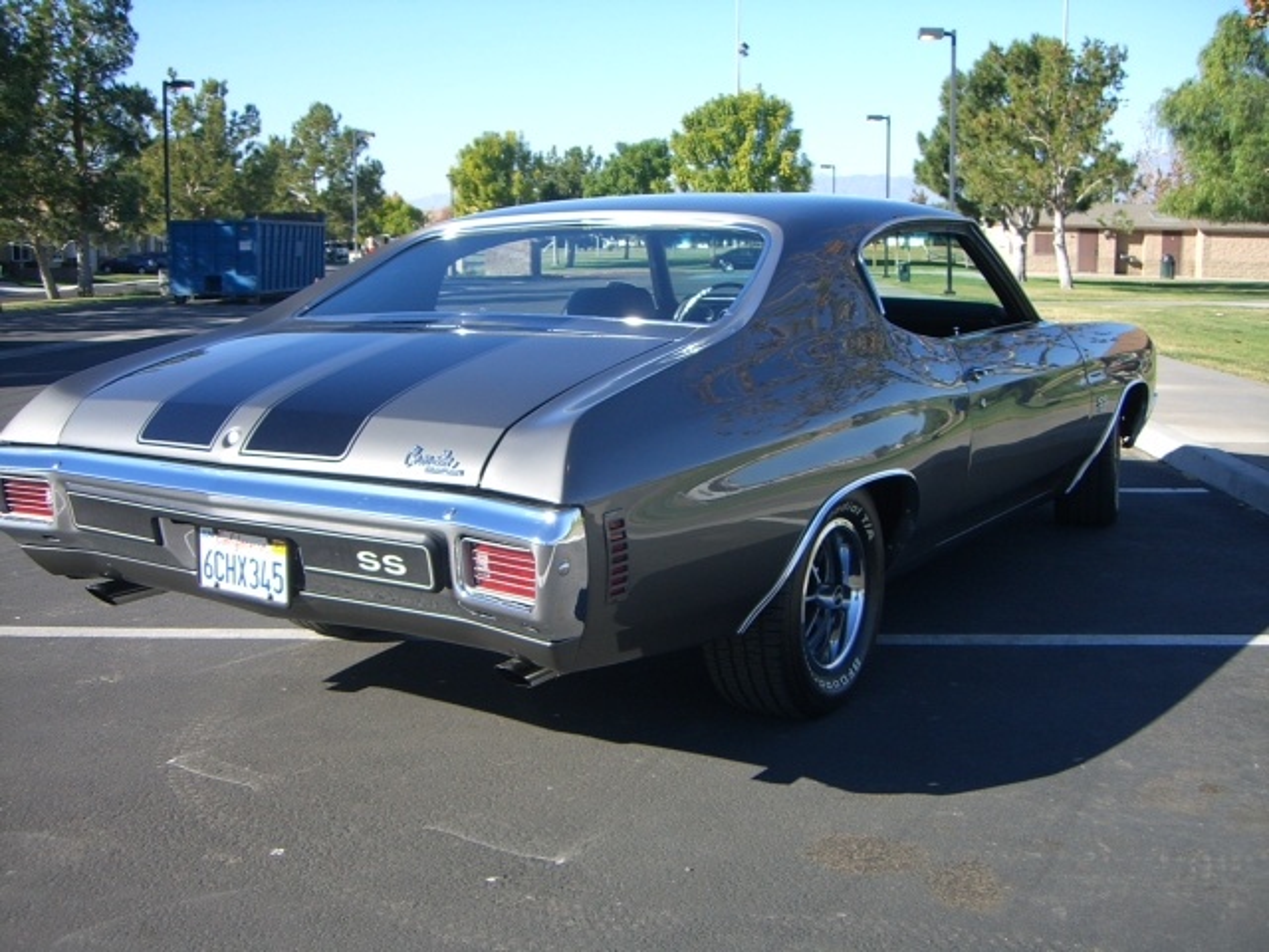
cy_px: 476
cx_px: 634
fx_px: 1393
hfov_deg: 49.0
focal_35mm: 38
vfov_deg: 37.7
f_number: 2.7
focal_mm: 6.2
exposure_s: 1/640
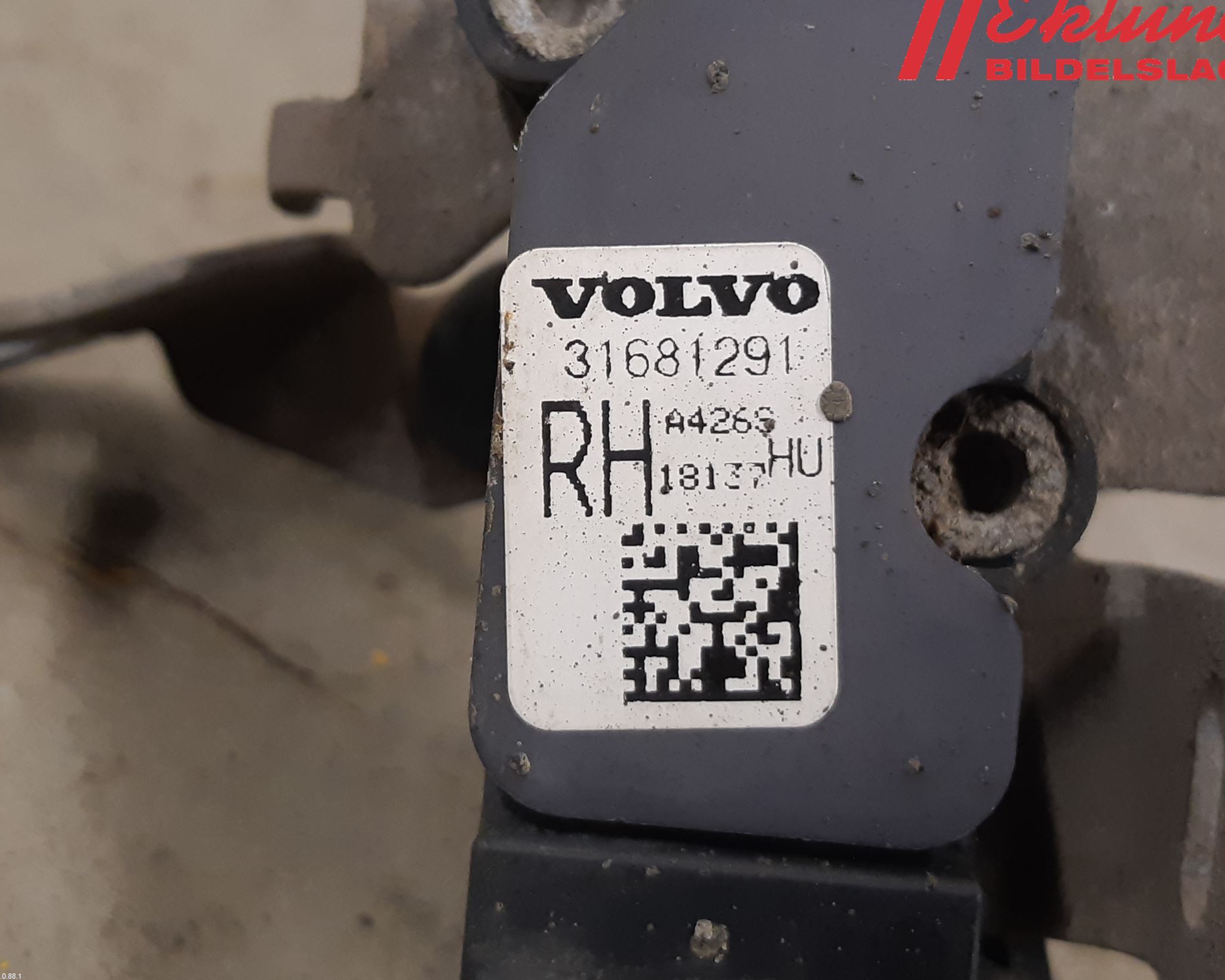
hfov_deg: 62.2
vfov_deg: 51.5
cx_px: 627
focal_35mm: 28
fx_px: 1015
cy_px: 475
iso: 125
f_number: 1.7
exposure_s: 1/50
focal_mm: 3.93
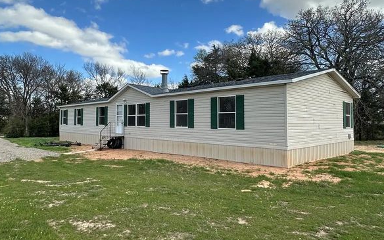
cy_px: 112
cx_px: 172
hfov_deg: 70.2
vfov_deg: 47.6
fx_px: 272
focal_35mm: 26
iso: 50
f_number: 2.2
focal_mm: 2.22
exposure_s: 1/1182
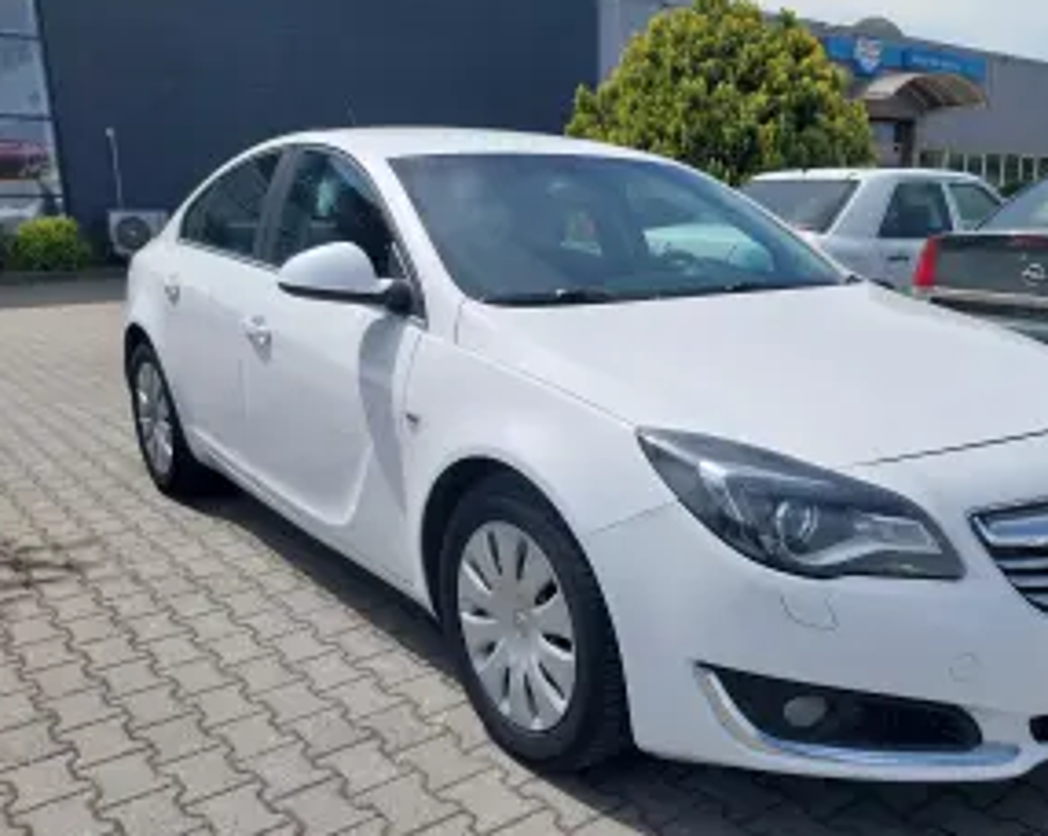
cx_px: 649
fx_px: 991
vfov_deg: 45.6
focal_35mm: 32
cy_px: 473
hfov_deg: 55.1
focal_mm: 4
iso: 25
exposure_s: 1/1150
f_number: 1.8
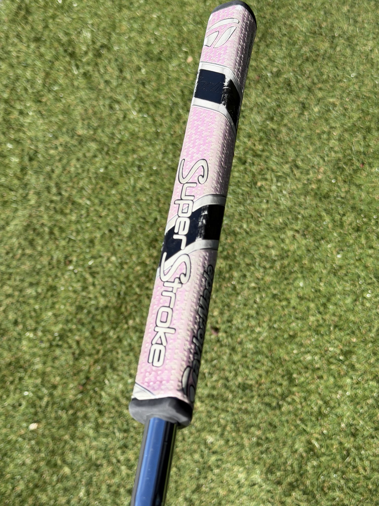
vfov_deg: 39.7
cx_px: 190
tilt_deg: -71.1
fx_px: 701
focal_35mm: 48
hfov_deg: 30.3
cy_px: 253
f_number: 1.78
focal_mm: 6.76
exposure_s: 1/3226
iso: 64
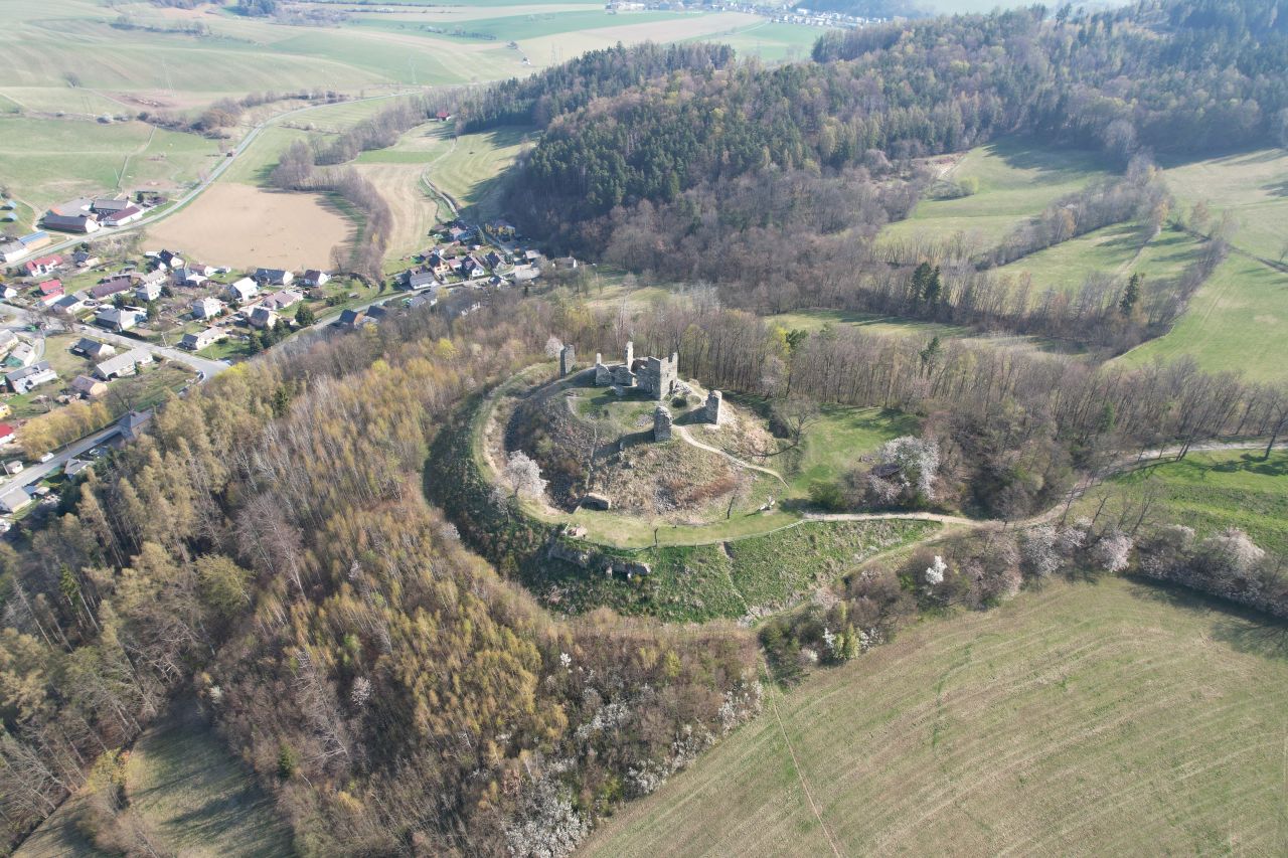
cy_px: 429
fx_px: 787
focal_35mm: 22
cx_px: 644
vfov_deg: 57.2
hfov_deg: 78.6
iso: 100
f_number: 2.8
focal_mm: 8.38
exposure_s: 1/640
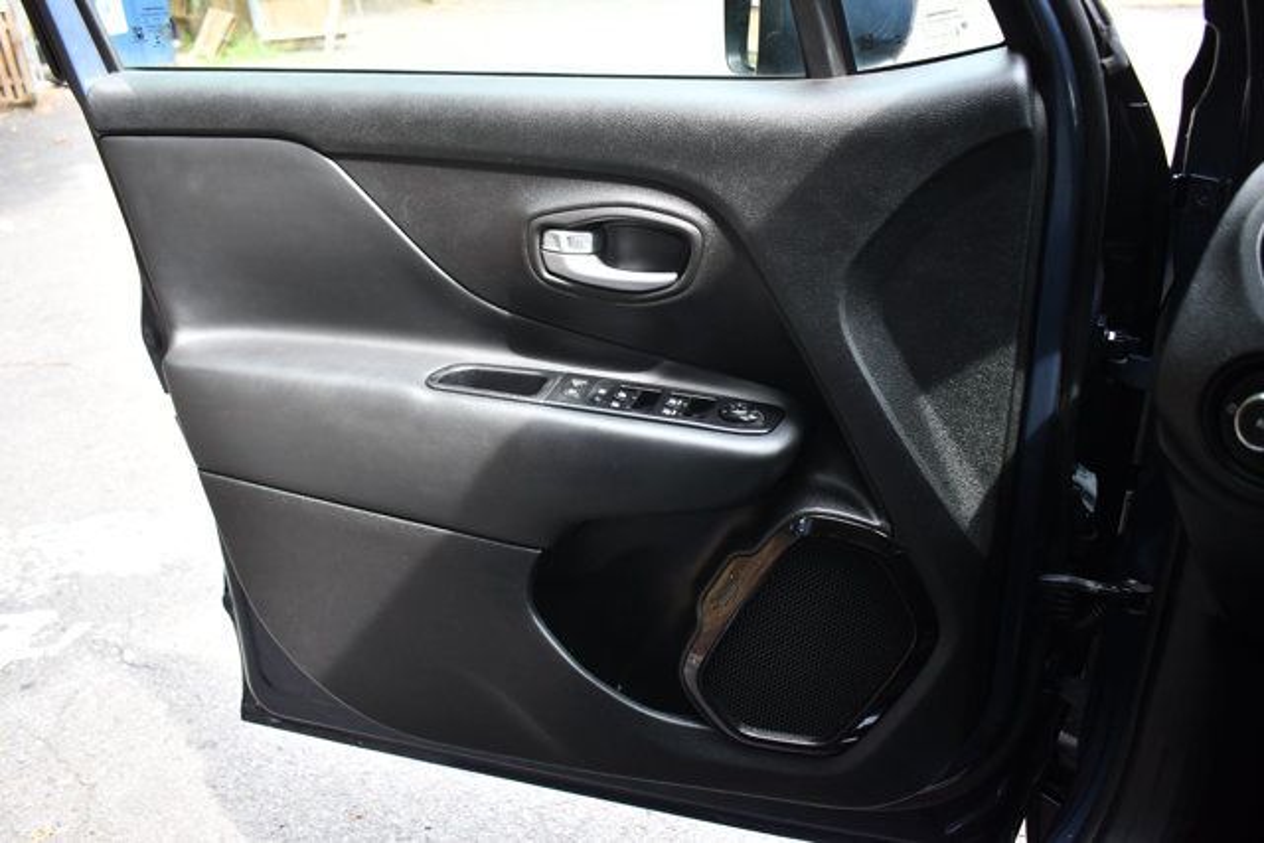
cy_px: 422
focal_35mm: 30
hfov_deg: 61.9
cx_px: 632
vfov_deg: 43.6
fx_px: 1054
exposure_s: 1/250
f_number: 3.8
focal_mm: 20
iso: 800
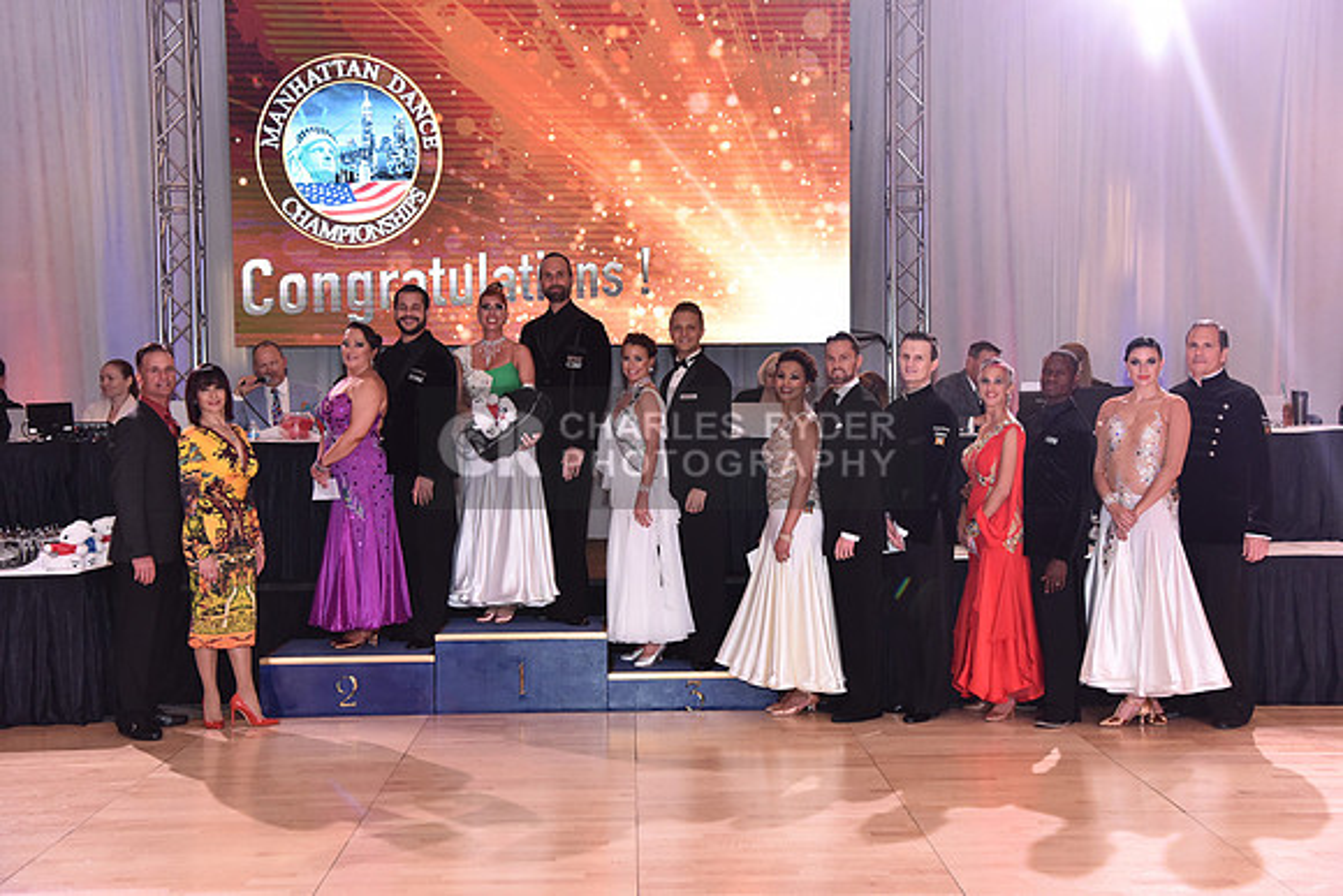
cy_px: 448
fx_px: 1642
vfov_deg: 30.5
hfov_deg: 44.5
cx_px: 672
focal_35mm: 44
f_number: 4.5
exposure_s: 1/250
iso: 2000
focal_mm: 44
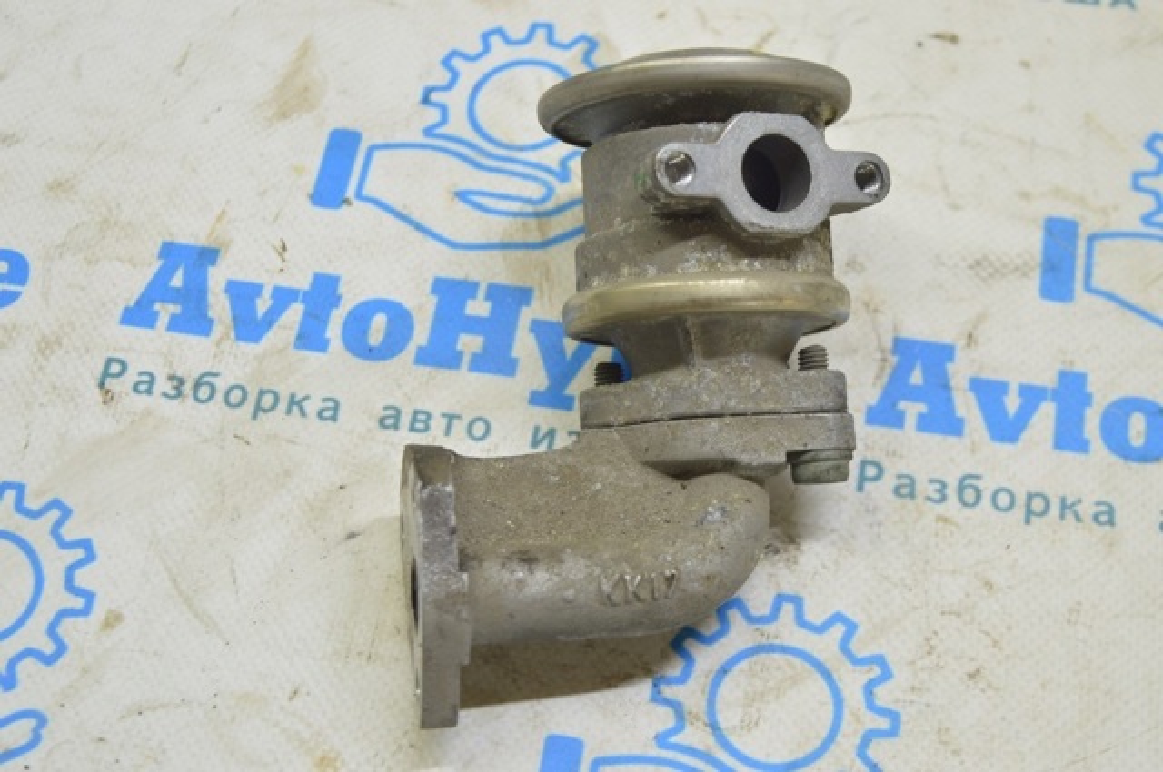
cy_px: 386
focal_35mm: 63
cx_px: 582
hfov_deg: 31.9
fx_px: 2033
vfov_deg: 21.5
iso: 400
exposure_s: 1/20
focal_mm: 42
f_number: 5.6
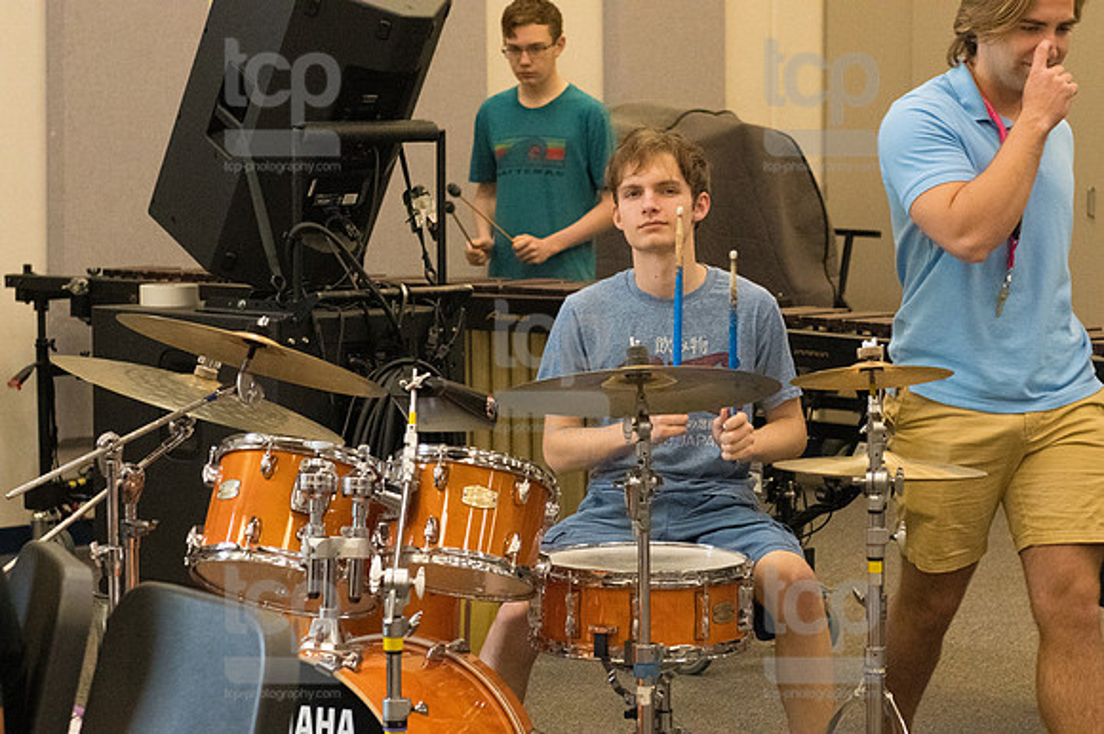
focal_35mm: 105
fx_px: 3218
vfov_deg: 13.0
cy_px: 367
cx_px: 552
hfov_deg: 19.5
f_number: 5.6
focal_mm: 70
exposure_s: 1/400
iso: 10000
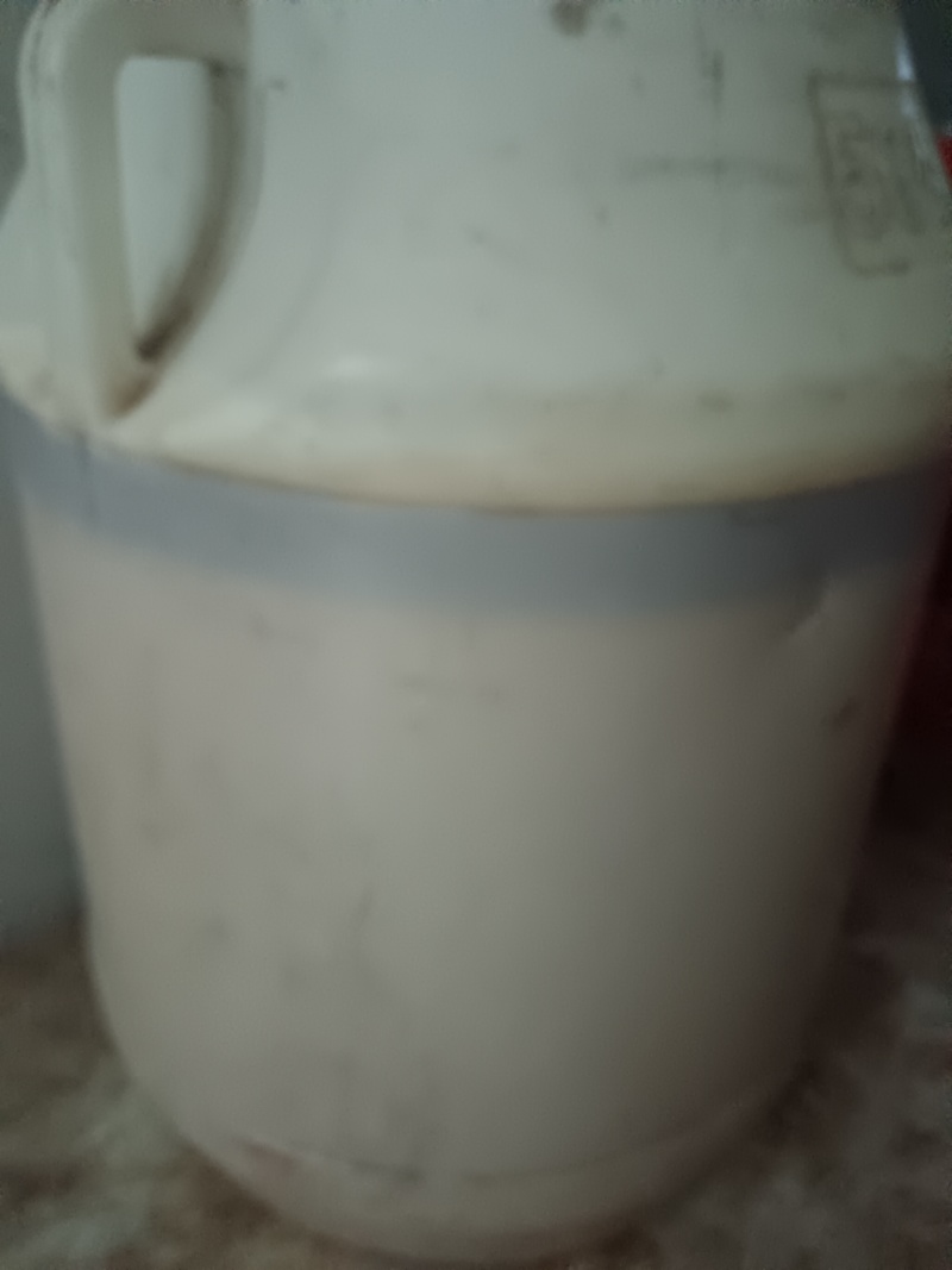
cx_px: 476
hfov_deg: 51.3
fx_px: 990
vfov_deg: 65.3
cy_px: 635
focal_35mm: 27
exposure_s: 1/12.5
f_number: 1.9
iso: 10444
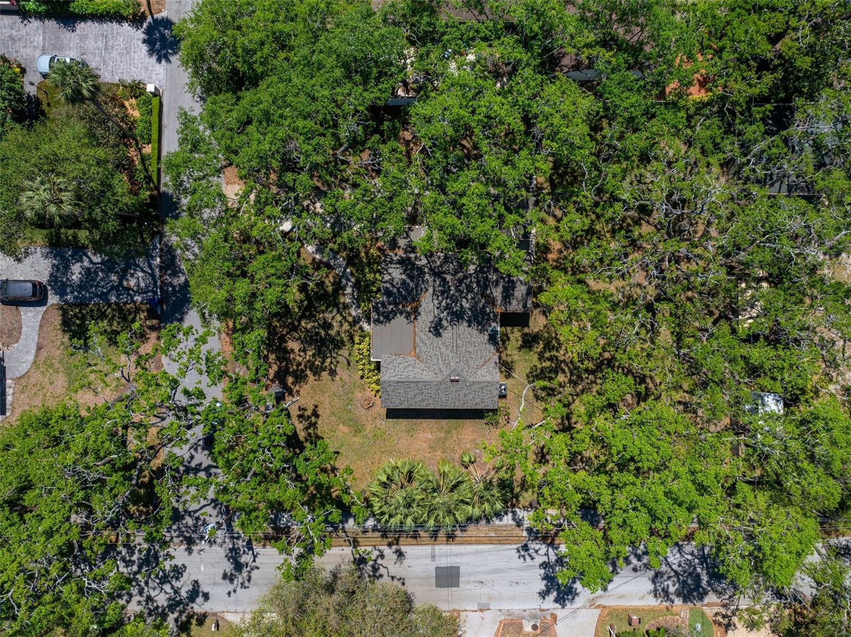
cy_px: 318
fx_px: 589
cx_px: 426
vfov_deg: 56.7
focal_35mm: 24
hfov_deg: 71.6
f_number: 2.8
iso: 100
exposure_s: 1/2000
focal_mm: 12.29
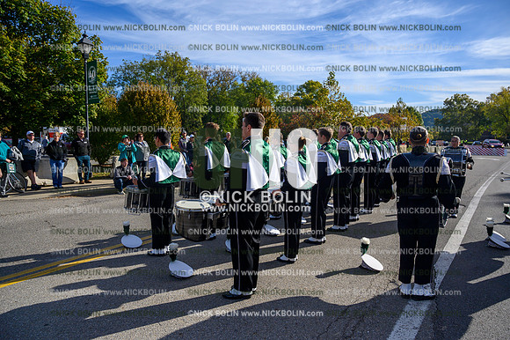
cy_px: 170
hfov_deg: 73.8
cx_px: 255
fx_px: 340
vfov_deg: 53.1
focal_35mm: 24
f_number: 5
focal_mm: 24
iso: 200
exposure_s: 1/3200
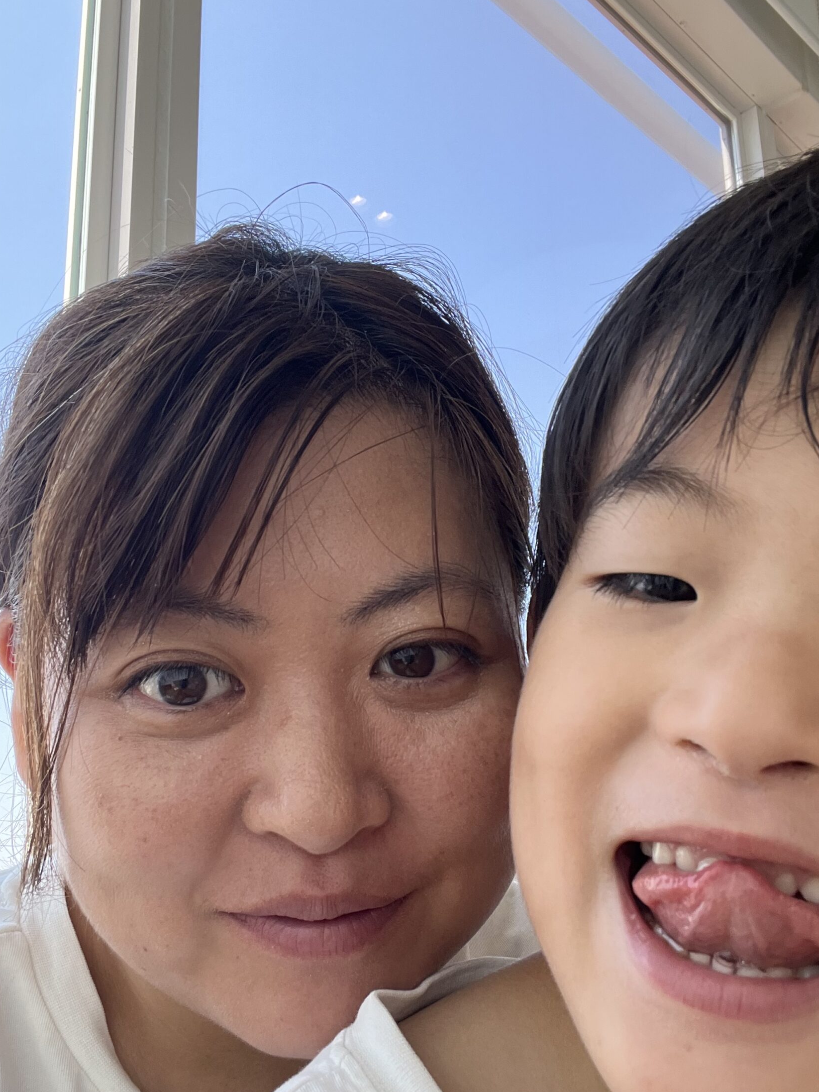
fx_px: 1104
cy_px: 627
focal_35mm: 35
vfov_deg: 52.4
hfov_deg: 40.7
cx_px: 415
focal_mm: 2.71
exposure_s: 1/100
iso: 64
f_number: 2.2
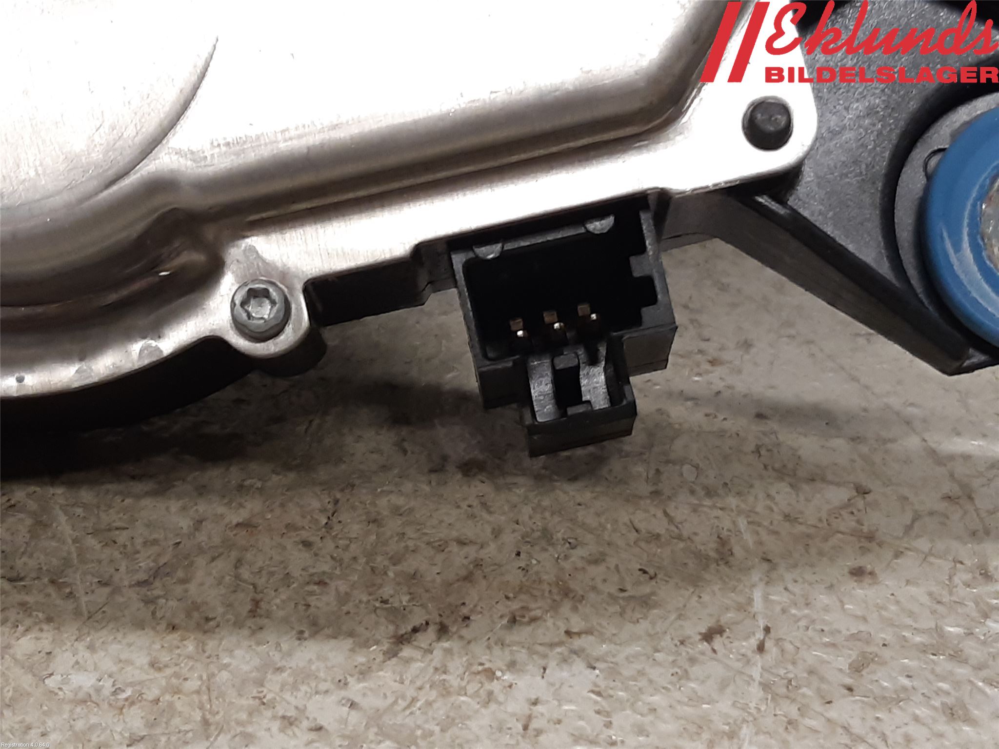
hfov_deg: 67.3
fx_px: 750
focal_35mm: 26
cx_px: 500
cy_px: 374
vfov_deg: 53.1
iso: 125
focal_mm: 3.93
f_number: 1.7
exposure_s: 1/50
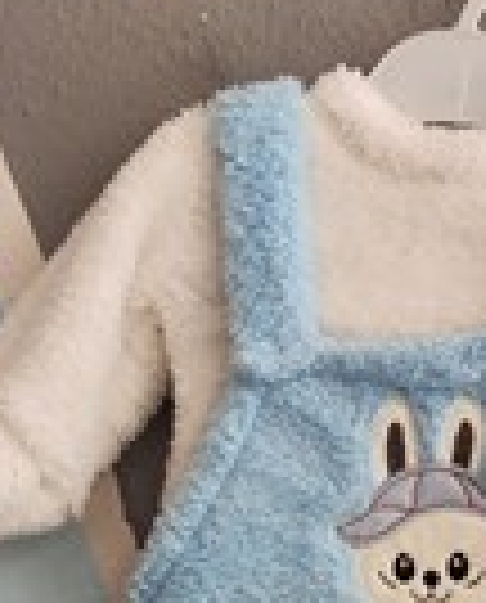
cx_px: 418
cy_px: 578
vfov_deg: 25.3
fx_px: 1289
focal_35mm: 72
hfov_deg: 21.0
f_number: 1.88
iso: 400
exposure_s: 1/98.9
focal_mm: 5.59
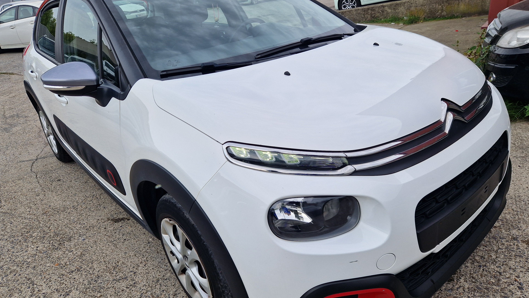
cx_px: 268
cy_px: 144
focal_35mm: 26
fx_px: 365
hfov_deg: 71.9
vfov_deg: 44.4
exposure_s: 1/506
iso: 50
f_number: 1.8
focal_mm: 5.4
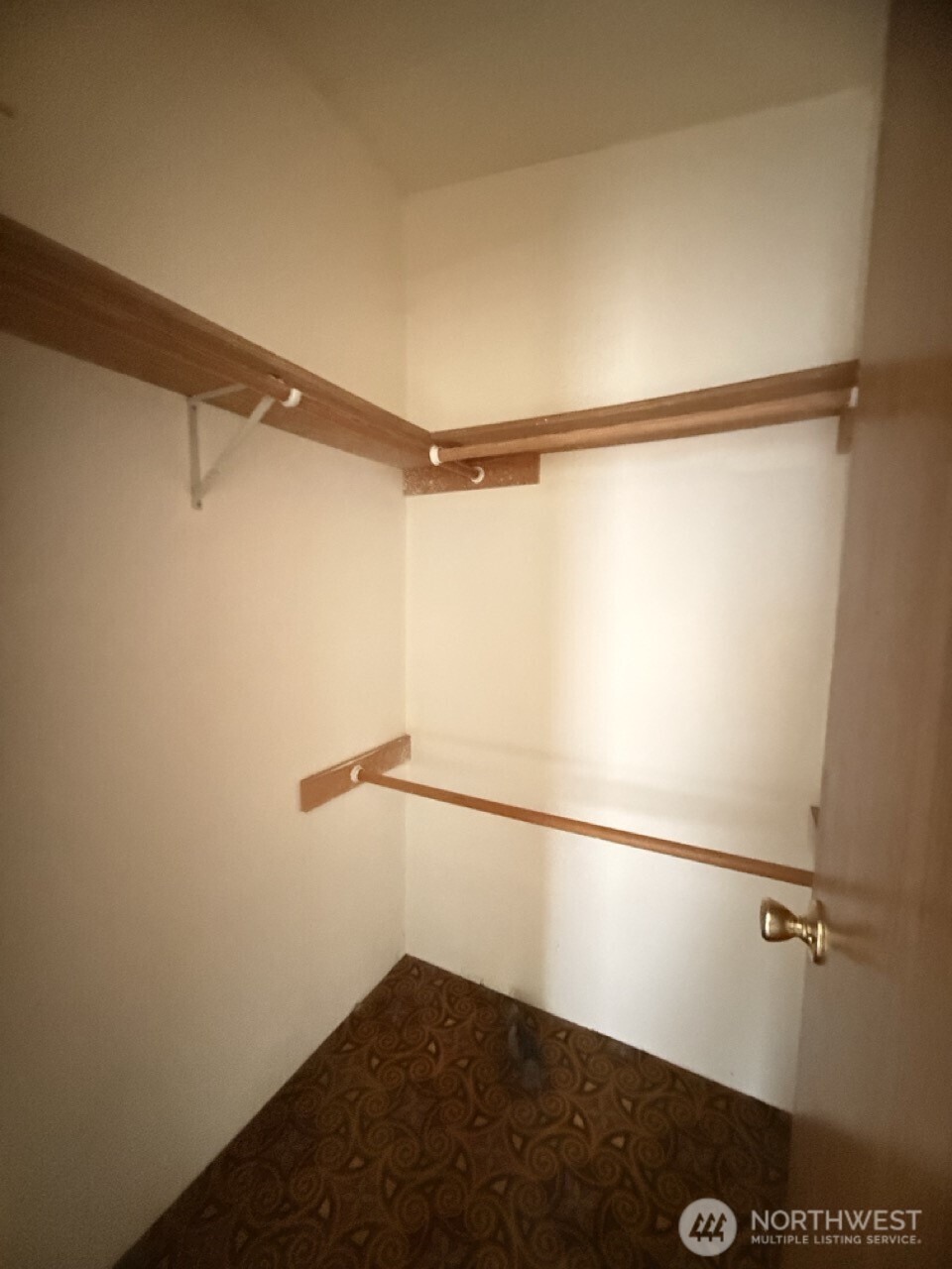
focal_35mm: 14
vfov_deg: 102.1
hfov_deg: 85.7
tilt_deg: -4.5
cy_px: 634
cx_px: 476
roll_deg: -1.4
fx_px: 513
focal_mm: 2.22
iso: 3200
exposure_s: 1/19
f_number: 2.2
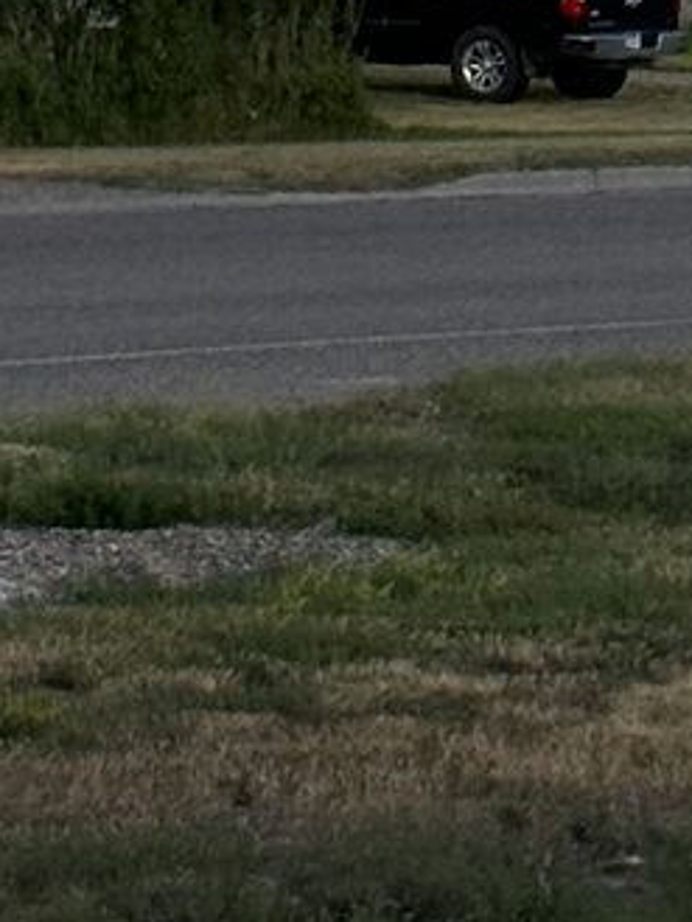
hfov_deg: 4.7
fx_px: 8284
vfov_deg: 6.2
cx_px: -925
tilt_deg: +4.9
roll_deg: -0.9
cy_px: -856
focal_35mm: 311
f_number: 1.78
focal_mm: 6.86
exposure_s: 1/810
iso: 64
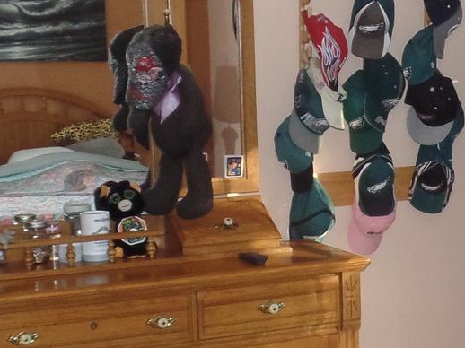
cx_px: 394
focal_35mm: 91
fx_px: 1222
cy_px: 232
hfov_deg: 21.2
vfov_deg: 16.2
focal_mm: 4.1
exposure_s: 1/30
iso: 320
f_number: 2.8
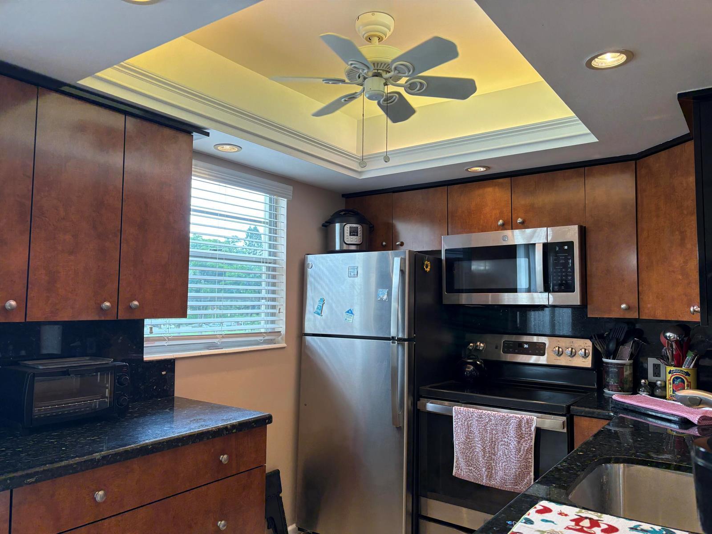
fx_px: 535
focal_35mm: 26
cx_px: 356
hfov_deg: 67.3
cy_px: 267
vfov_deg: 53.1
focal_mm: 5.96
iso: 50
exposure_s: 1/120
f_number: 1.6
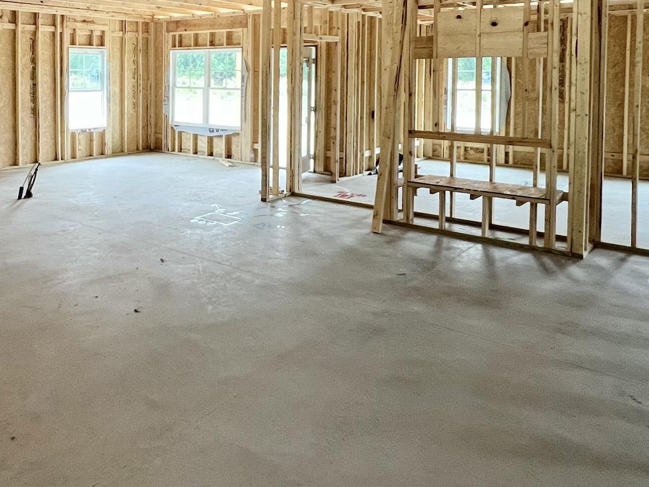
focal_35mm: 30
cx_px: 171
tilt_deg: -2.2
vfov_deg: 44.3
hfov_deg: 57.3
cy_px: 91
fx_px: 562
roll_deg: +0.0
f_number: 1.8
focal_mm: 1.57
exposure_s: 1/98
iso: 250
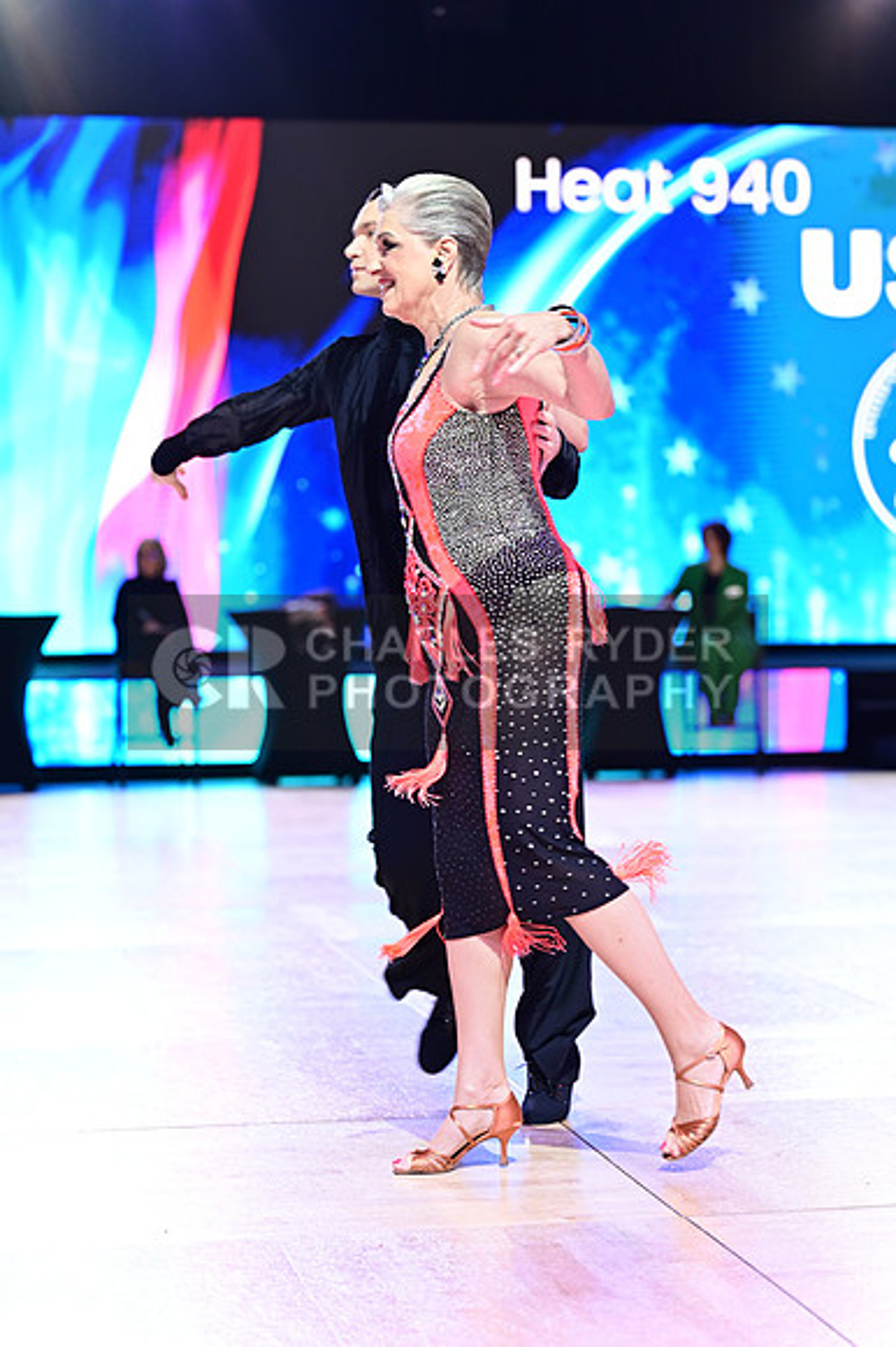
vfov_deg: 23.9
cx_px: 448
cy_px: 674
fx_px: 3177
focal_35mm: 85
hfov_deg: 16.1
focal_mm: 85
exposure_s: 1/320
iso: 1600
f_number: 2.8
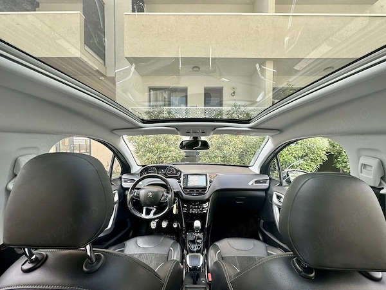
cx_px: 193
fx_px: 156
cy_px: 145
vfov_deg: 85.7
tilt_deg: -2.0
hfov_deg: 102.1
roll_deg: -0.8
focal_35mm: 14
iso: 80
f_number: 2.2
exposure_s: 1/100
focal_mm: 2.22
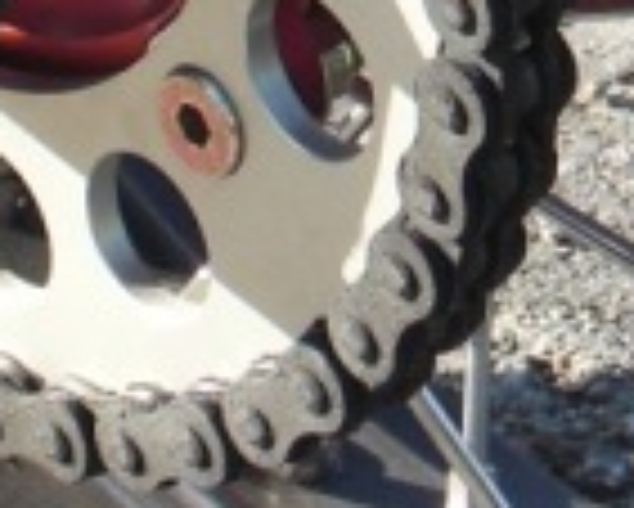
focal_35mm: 469
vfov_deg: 3.3
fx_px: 8806
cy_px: -616
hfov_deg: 4.1
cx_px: 342
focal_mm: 11.7
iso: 50
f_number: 4.1
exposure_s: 1/160
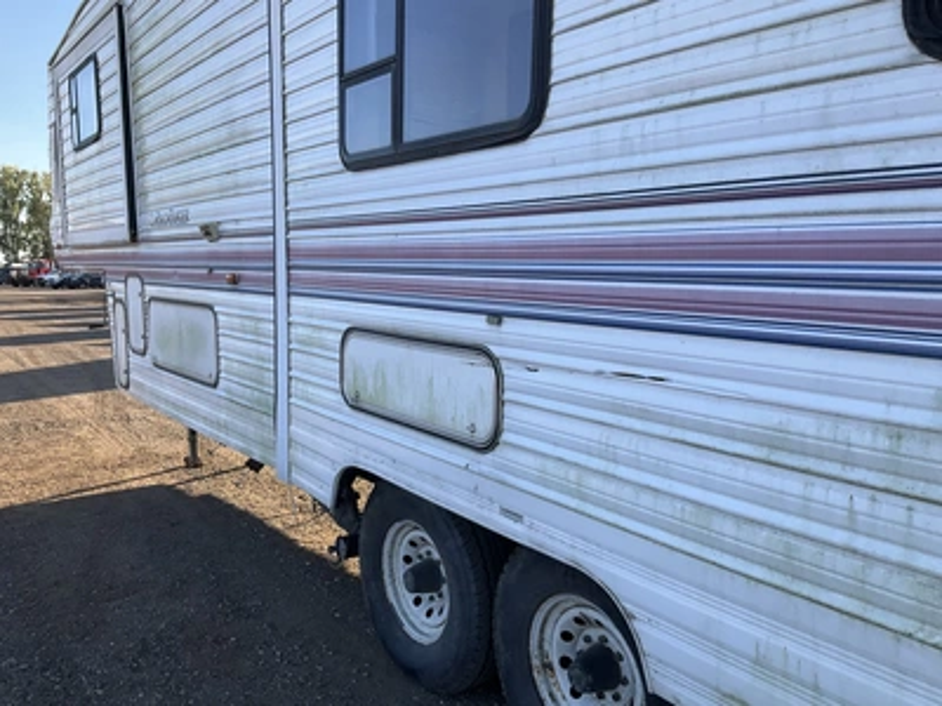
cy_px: 353
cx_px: 471
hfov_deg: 61.7
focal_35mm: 29
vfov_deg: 48.2
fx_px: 789
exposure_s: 1/529
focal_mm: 3
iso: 25
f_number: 1.8
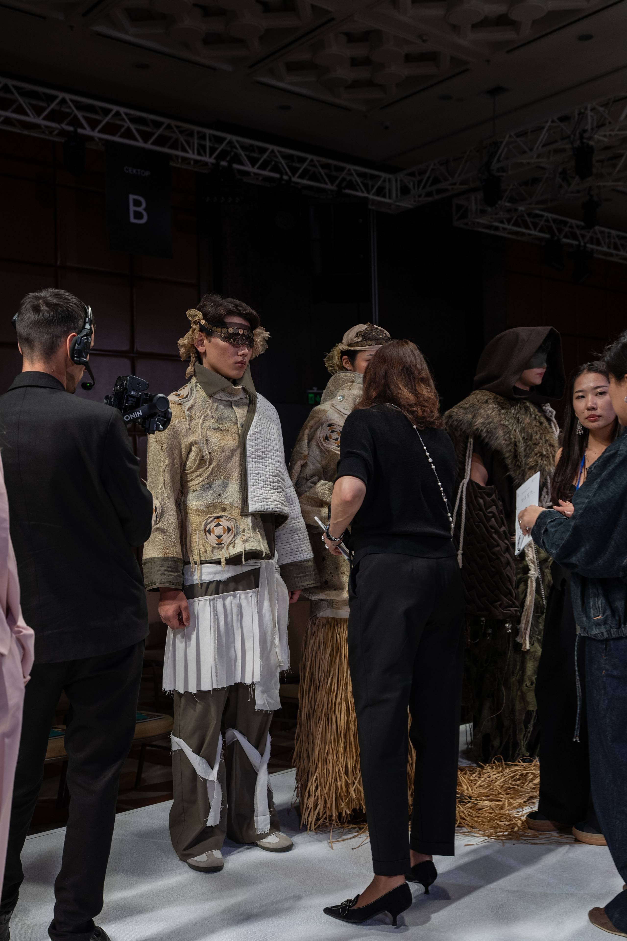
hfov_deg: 35.9
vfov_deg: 51.9
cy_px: 470
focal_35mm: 37
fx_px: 967
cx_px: 314
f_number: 4
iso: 200
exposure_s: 1/200
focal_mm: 37
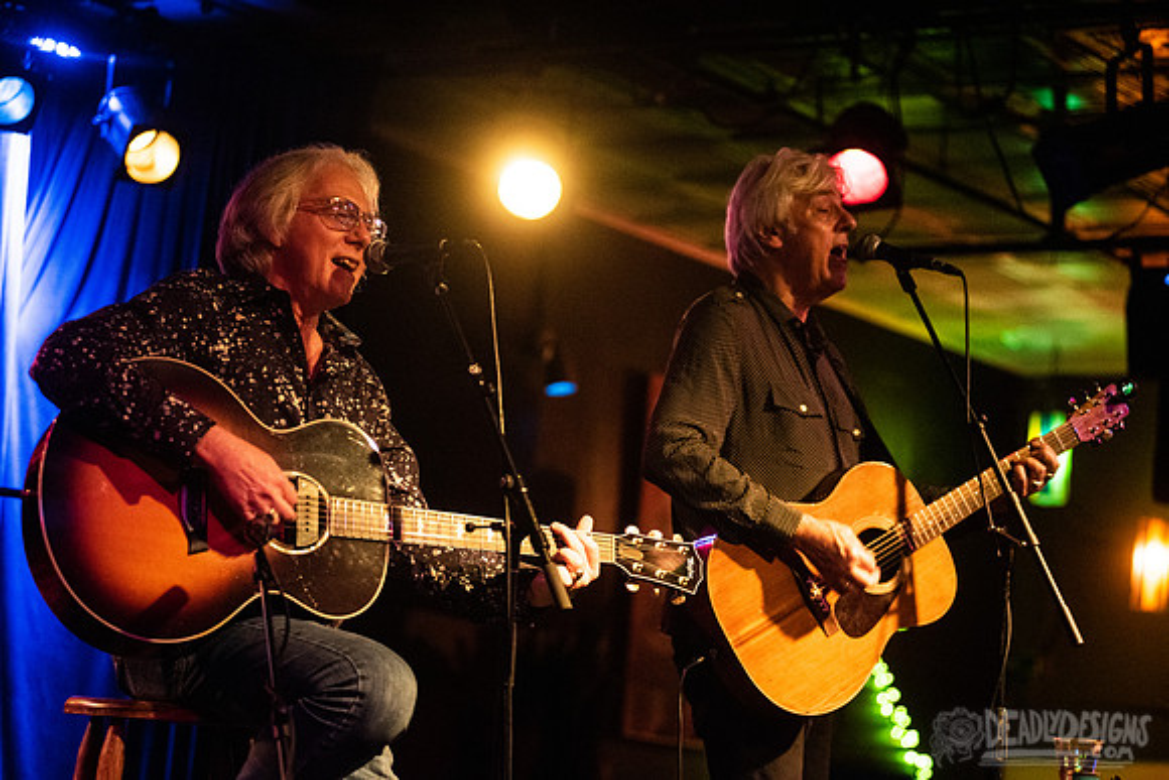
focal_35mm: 86
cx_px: 584
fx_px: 2793
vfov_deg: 15.9
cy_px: 390
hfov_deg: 23.6
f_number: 3.2
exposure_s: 1/60
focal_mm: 86
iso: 3200
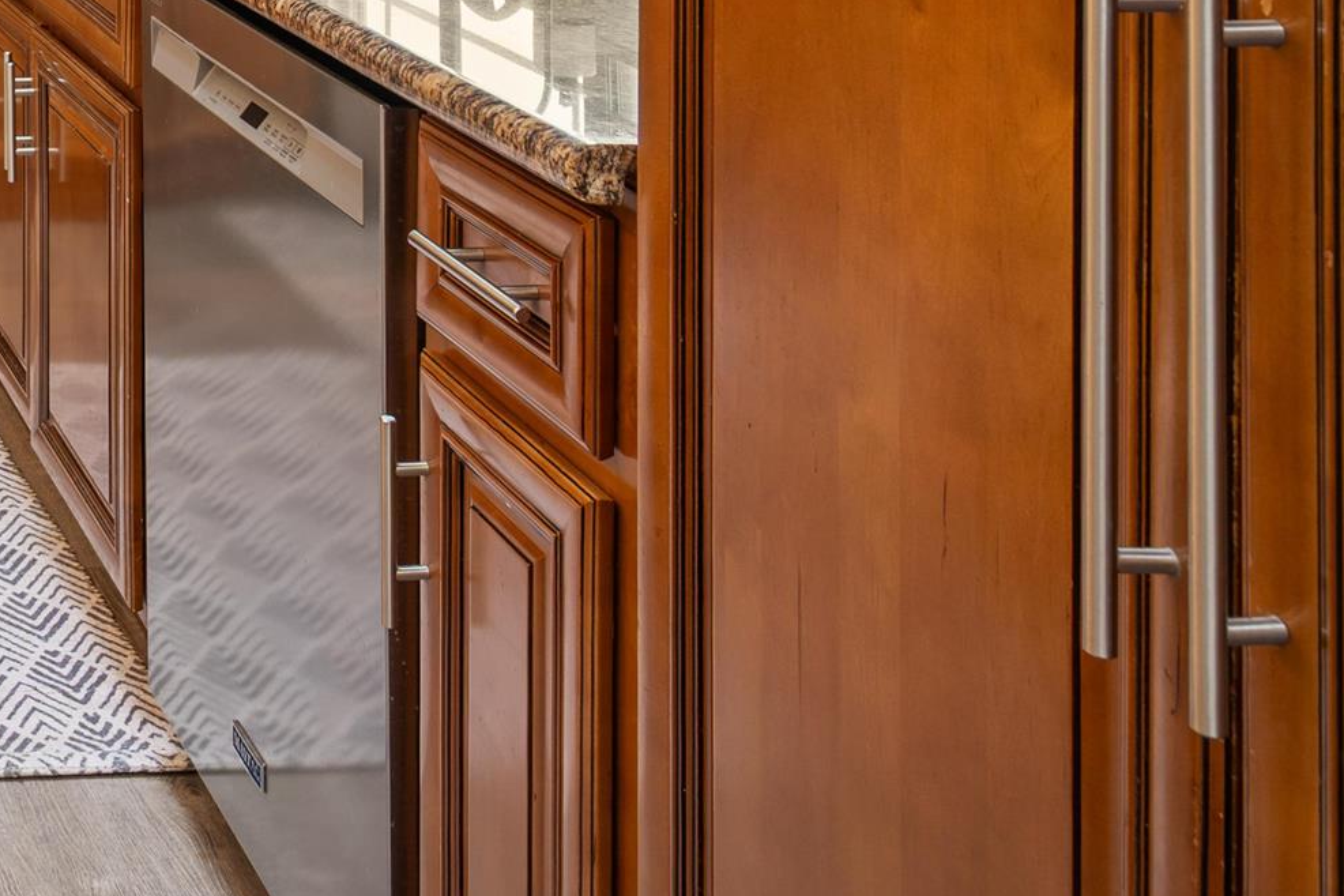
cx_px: -464
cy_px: -440
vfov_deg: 20.7
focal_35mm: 56
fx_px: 2091
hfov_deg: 28.3
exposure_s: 1
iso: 100
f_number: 8
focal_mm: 18
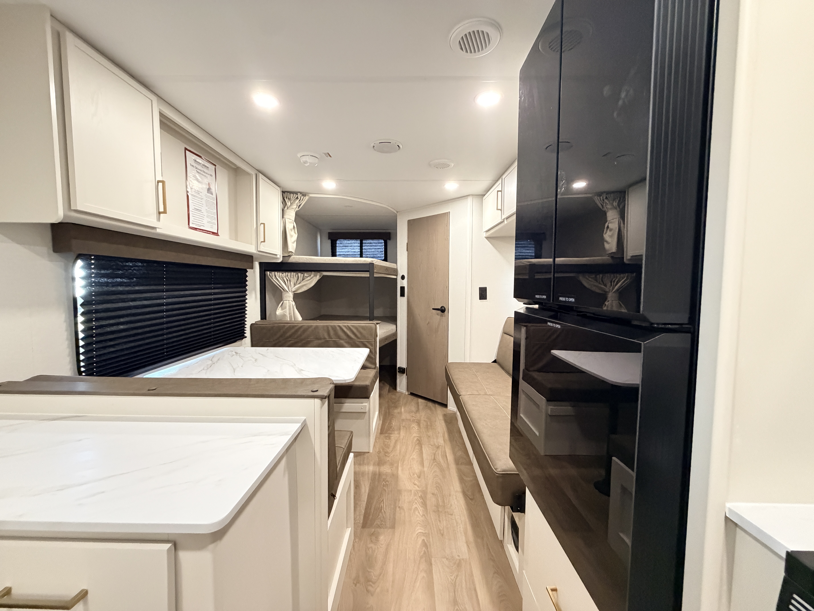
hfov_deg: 102.1
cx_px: 407
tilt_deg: -3.2
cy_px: 306
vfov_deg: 85.7
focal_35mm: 14
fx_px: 329
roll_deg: -0.9
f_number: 2.2
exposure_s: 1/60
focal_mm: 2.22
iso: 800
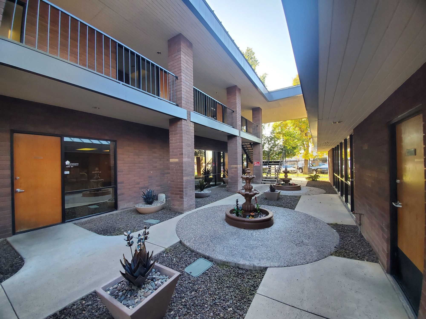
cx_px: 213
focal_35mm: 13
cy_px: 160
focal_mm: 1.8
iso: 80
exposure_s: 1/54
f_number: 2.2
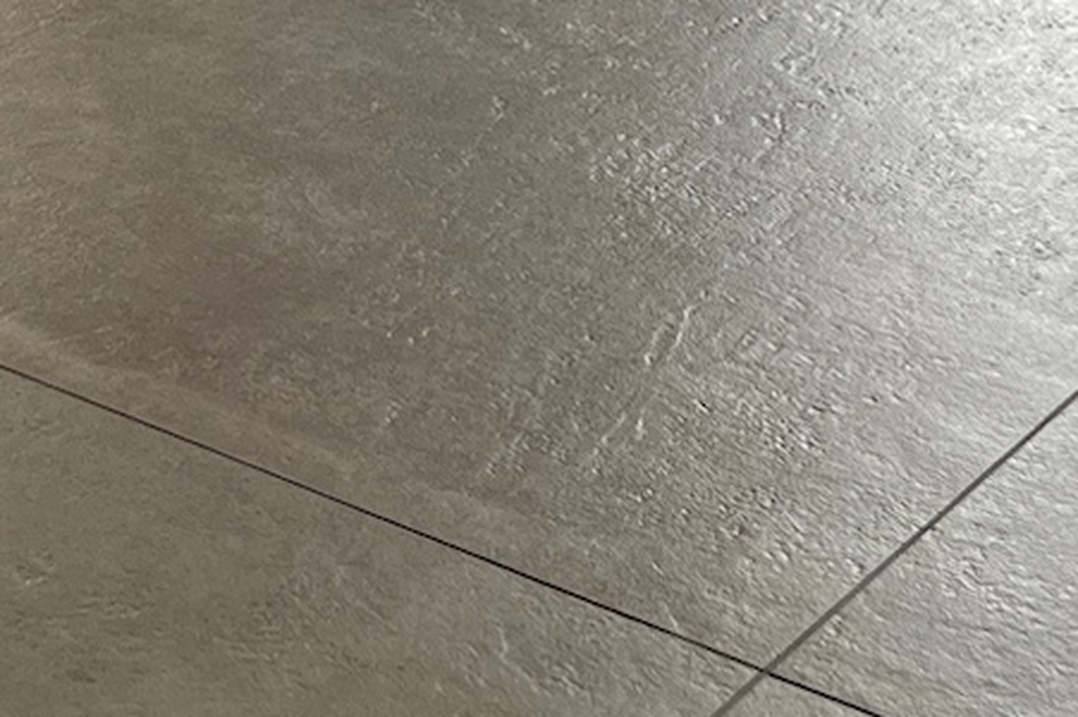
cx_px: 76
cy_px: -399
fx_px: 3591
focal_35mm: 120
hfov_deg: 16.8
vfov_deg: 10.9
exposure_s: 1/121
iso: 80
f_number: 1.5
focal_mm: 5.7
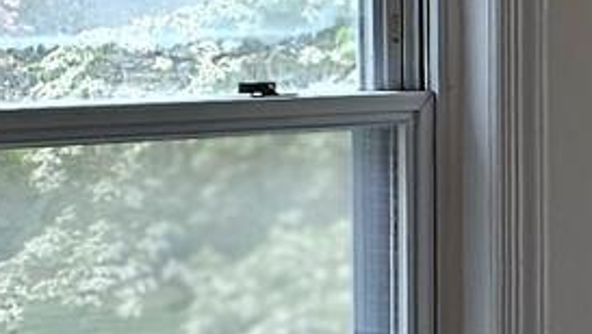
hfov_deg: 10.2
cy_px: 130
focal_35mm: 188
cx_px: 1342
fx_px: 2953
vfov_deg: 6.5
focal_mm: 6.3
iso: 40
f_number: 1.7
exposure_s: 1/120
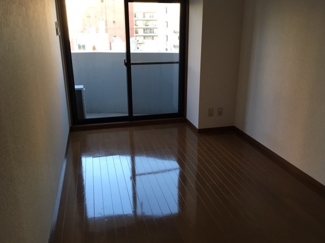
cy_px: 122
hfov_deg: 60.0
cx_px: 167
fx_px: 282
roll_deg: -1.0
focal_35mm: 30
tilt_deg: -17.3
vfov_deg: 46.8
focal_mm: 4.15
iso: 40
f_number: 2.2
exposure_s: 1/30
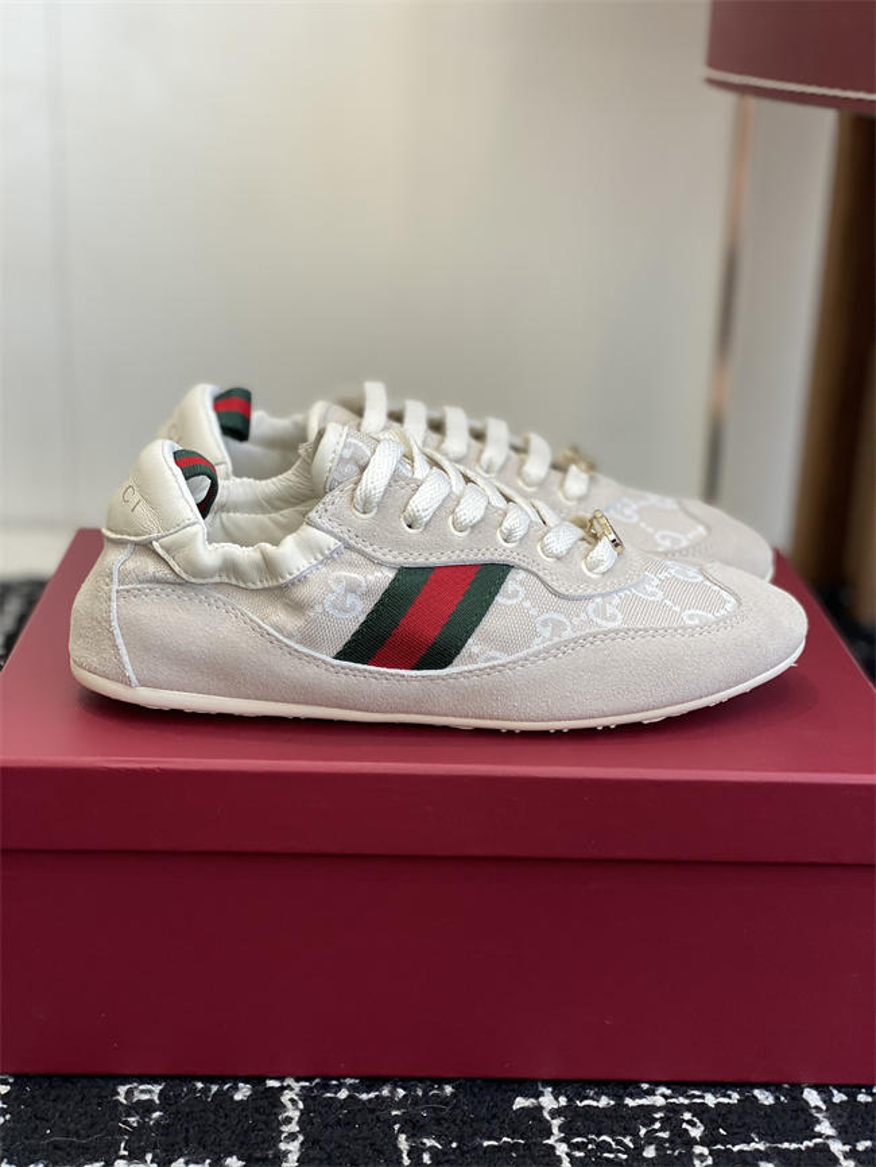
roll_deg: -2.9
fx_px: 1754
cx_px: 438
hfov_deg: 28.0
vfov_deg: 36.8
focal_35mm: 52
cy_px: 584
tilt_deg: -18.4
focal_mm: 6
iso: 50
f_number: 2
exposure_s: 1/122
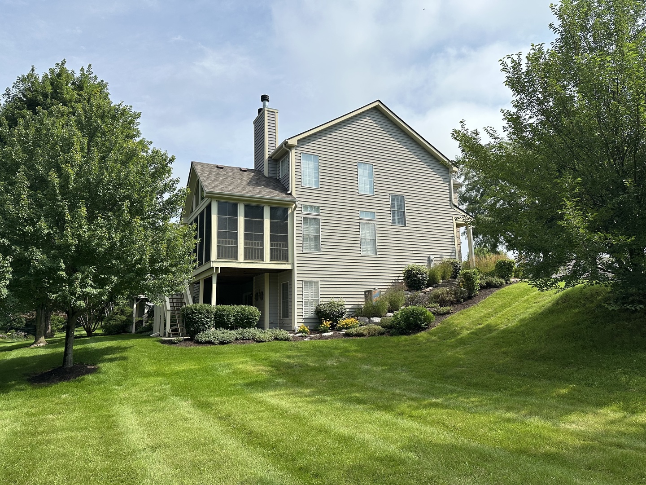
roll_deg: +1.9
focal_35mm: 24
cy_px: 242
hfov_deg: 71.6
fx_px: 448
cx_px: 323
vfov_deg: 56.8
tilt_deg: +11.7
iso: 80
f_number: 1.78
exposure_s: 1/5525
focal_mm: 6.86
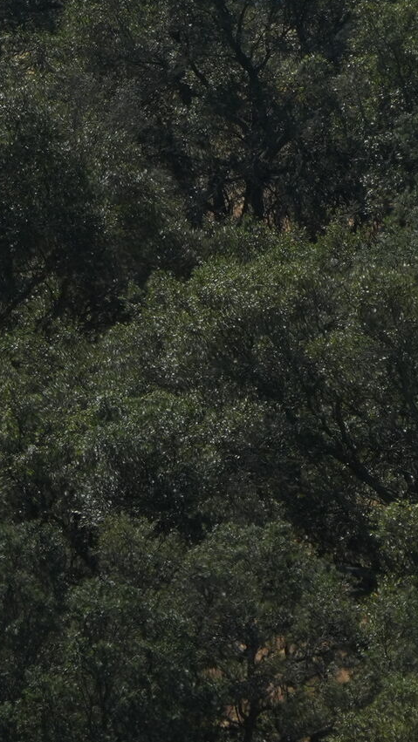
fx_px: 14456
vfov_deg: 2.9
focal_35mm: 734
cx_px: 873
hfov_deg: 1.7
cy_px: -417
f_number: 5.6
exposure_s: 1/1250
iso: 200
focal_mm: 138
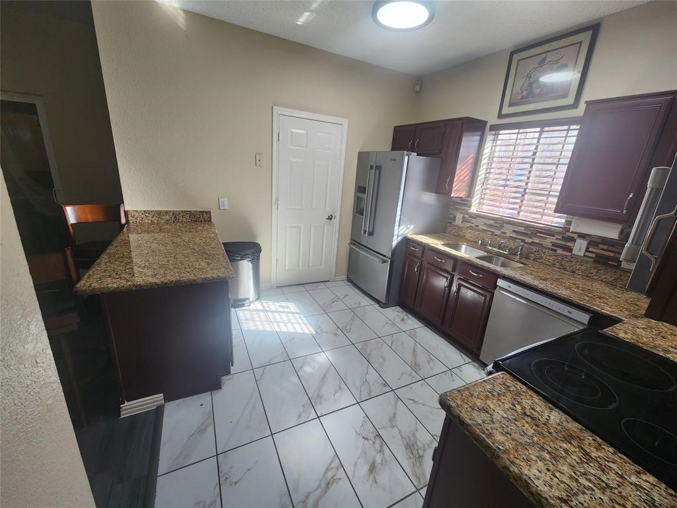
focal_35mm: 13
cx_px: 338
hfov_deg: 106.2
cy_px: 254
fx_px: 254
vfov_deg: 89.9
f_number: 2.2
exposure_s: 1/60
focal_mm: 2.2
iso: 100
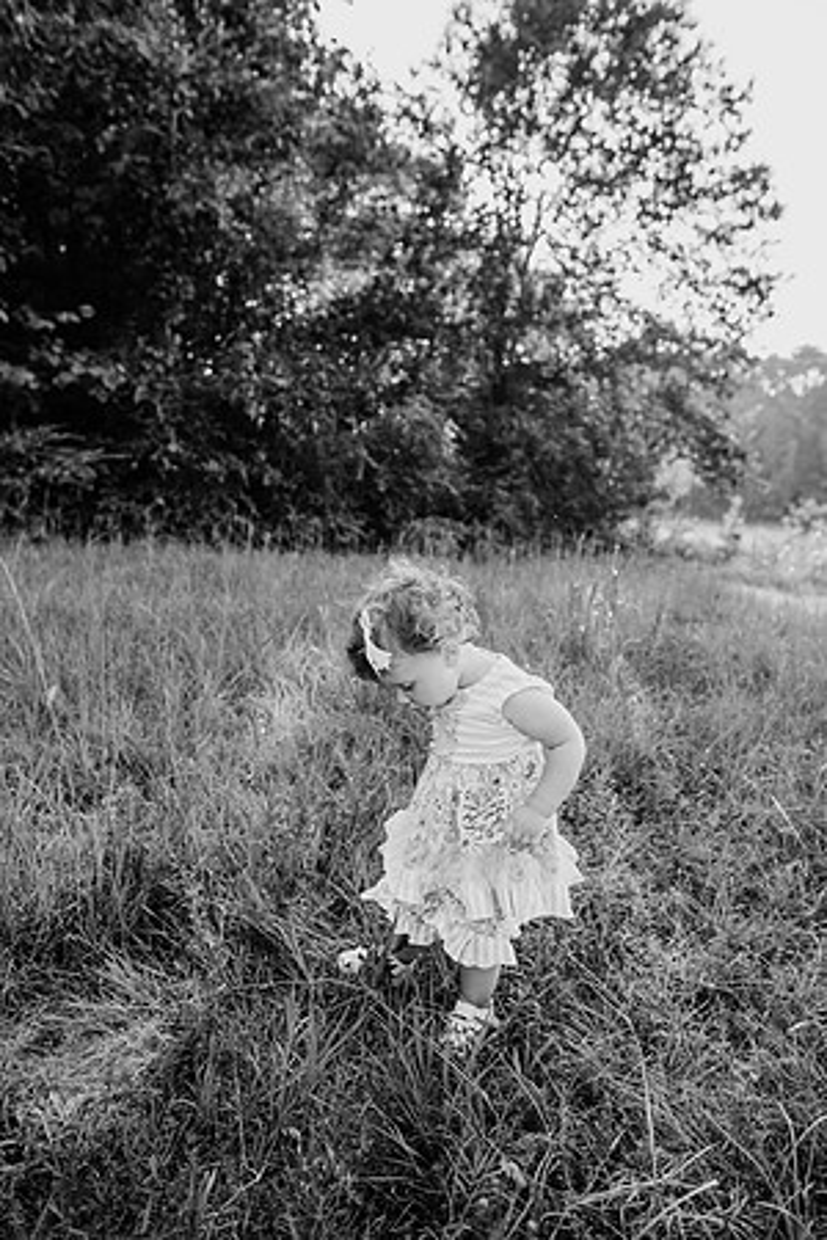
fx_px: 827
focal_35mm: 24
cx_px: 414
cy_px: 620
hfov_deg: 53.1
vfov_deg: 73.7
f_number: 3.5
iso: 200
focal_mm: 24
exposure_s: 1/640
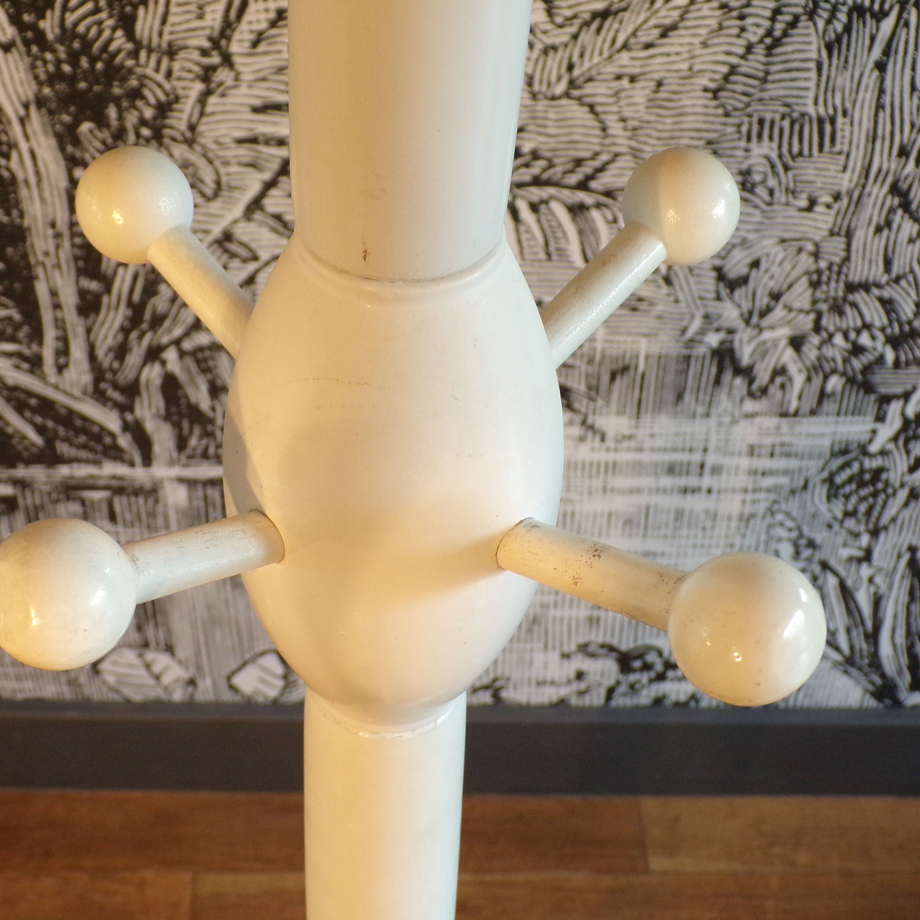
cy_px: 459
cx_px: 419
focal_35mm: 44
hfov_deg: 38.3
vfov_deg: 38.3
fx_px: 1323
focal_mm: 6.6
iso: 280
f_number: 3.3
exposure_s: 1/17
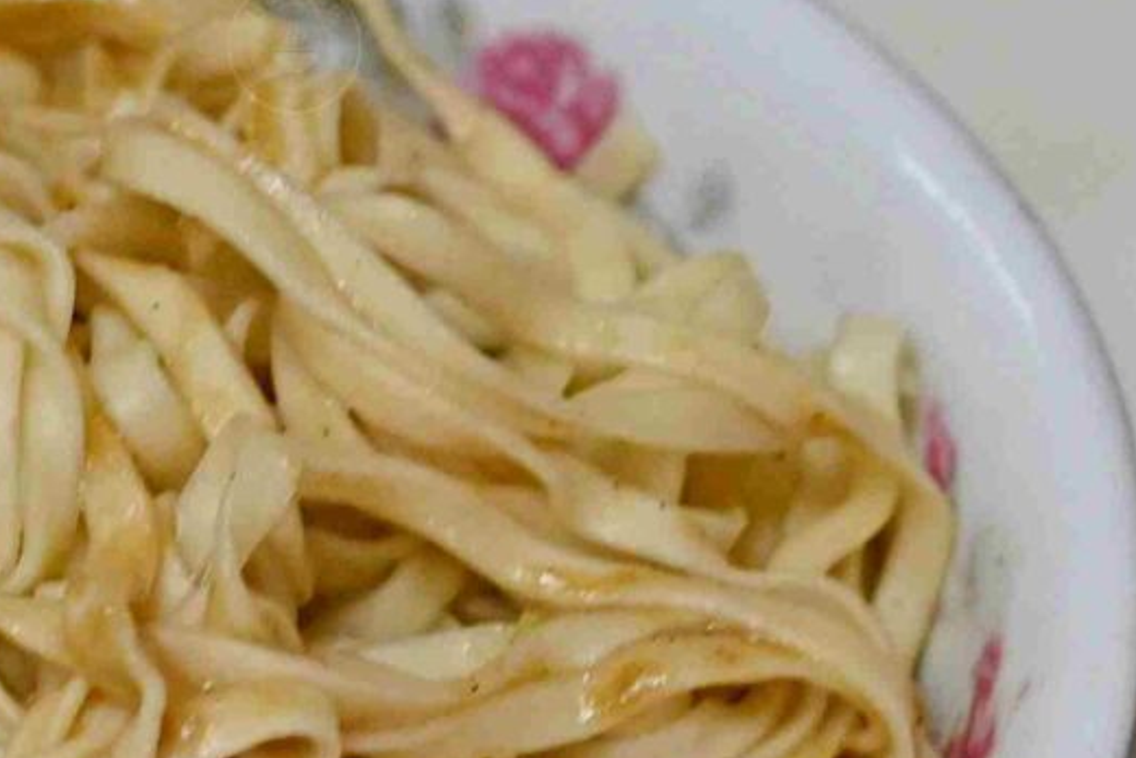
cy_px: 134
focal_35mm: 369
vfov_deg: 3.7
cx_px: 636
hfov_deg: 5.6
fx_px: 11647
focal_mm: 50
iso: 900
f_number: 3.2
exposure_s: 1/200
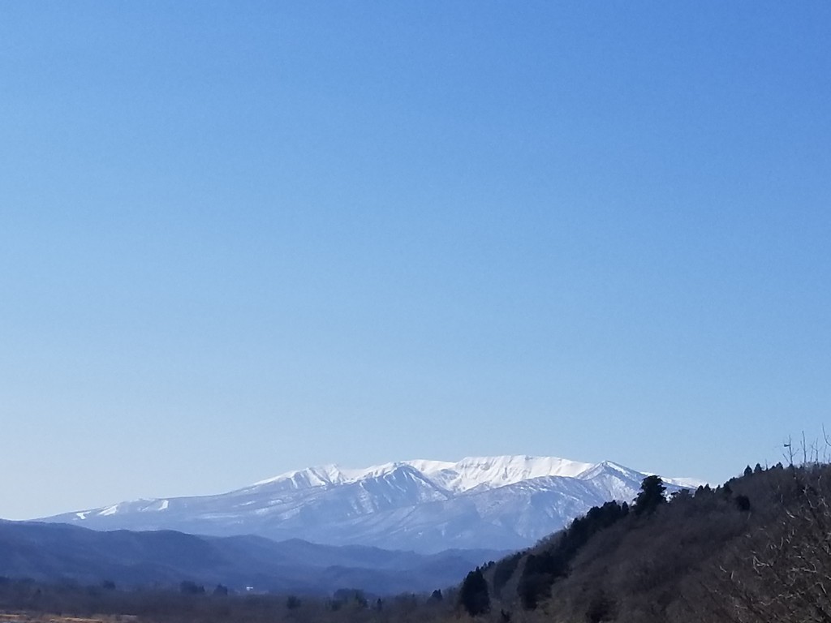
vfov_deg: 53.1
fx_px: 624
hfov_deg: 67.3
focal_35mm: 26
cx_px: 416
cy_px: 312
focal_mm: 4.25
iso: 50
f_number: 1.7
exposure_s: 1/5618
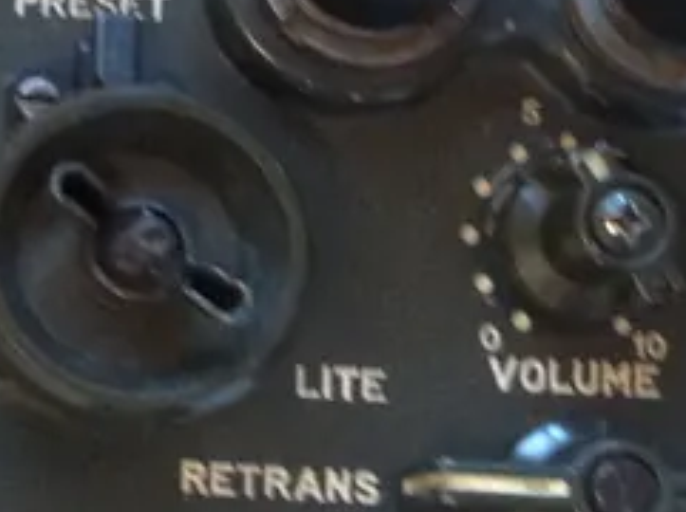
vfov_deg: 10.2
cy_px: 219
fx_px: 2869
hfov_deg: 12.7
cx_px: -464
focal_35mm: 145
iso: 250
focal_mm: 4.28
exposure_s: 1/15
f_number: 2.4
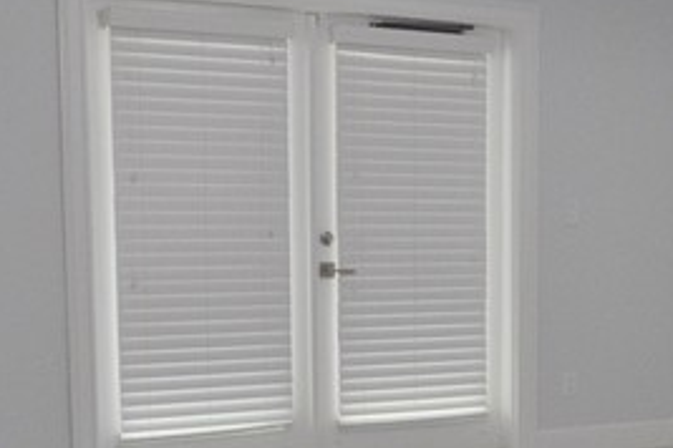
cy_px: 315
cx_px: 595
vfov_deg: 22.1
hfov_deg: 31.5
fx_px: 1140
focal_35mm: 61
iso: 560
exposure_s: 1/60
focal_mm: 10
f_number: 4
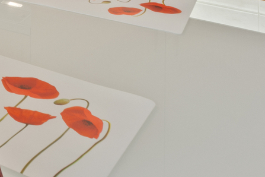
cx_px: -169
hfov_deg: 19.5
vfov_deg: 13.2
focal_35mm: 86
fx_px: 633
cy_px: -202
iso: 200
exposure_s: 1/2
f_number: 11
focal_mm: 16
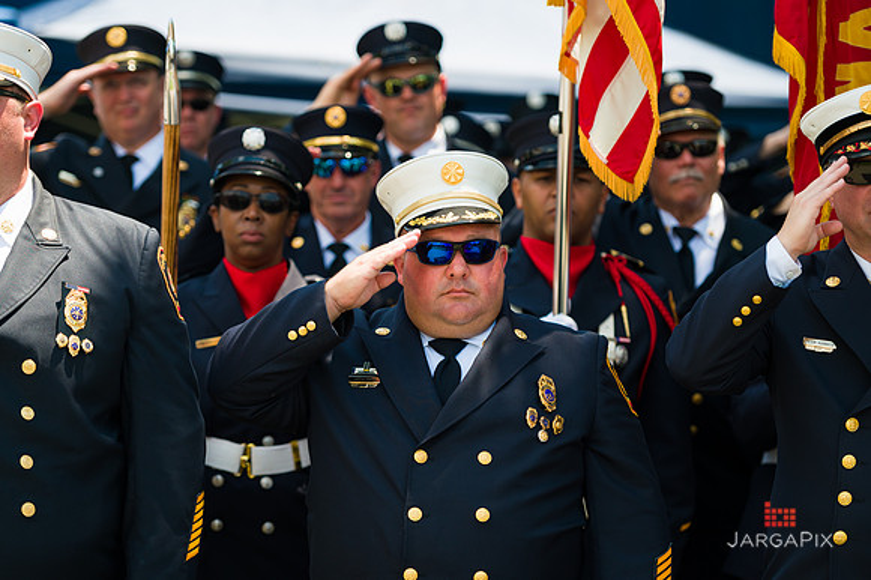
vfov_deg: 11.2
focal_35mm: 122
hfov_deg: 16.8
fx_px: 2950
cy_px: 290
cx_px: 436
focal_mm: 122
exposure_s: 1/1600
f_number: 3.2
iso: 200
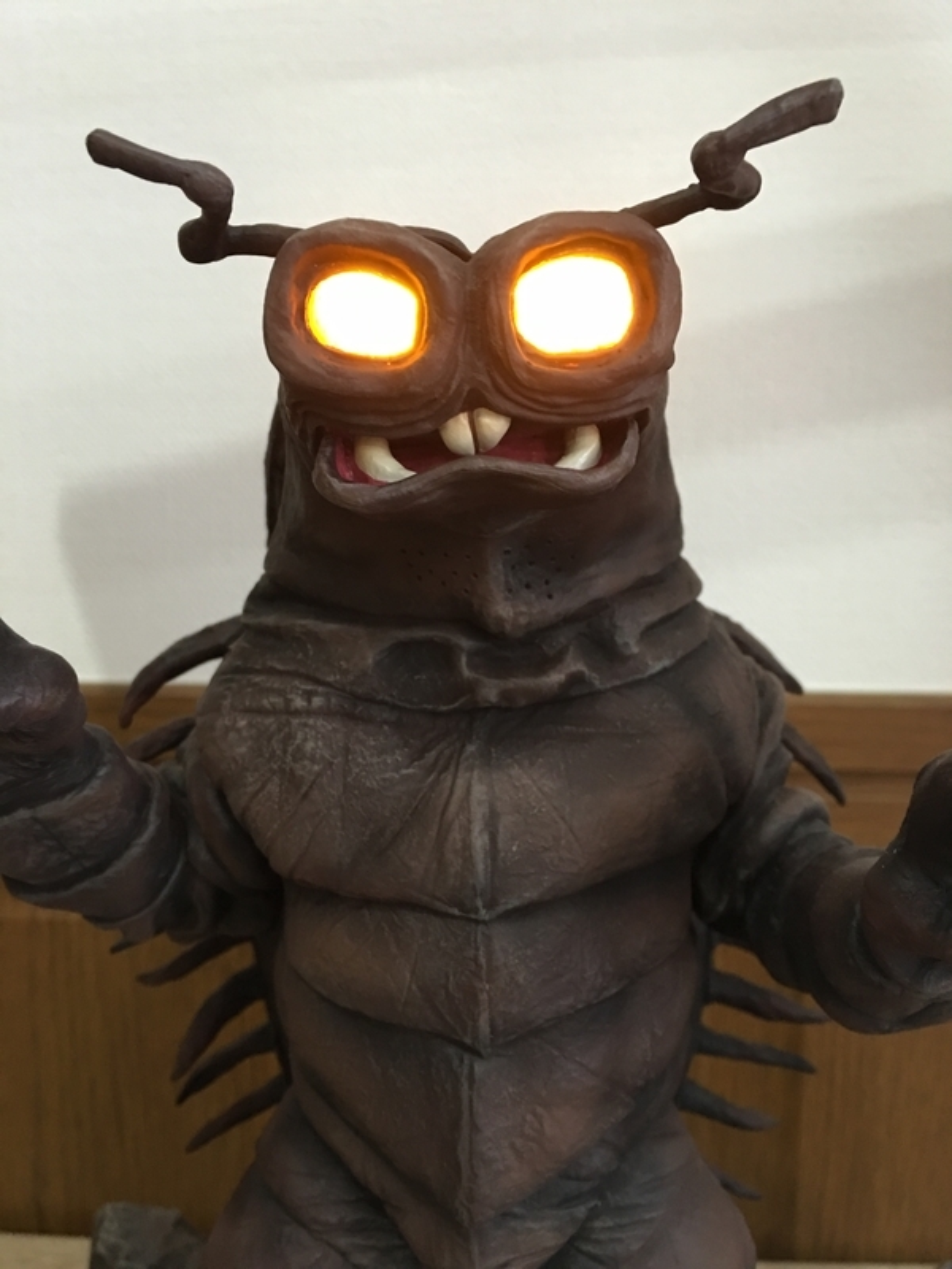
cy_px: 634
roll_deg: +0.0
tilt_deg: -6.1
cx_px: 476
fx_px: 1063
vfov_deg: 61.7
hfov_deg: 48.2
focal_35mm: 29
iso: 64
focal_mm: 4.15
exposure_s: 1/4
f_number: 2.2
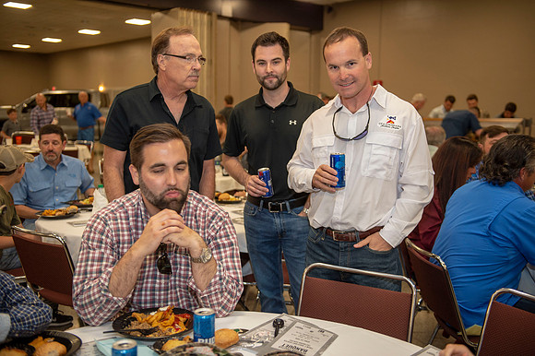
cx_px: 268
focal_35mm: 38
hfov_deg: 50.7
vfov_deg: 35.0
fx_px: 564
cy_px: 178
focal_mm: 38
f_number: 2.8
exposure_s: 1/100
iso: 800
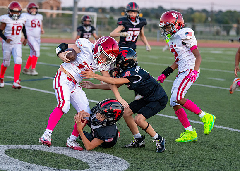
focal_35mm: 133
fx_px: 907
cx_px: 80
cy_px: 84
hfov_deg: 15.1
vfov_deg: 10.8
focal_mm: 95
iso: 2500
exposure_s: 1/1250
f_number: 2.8
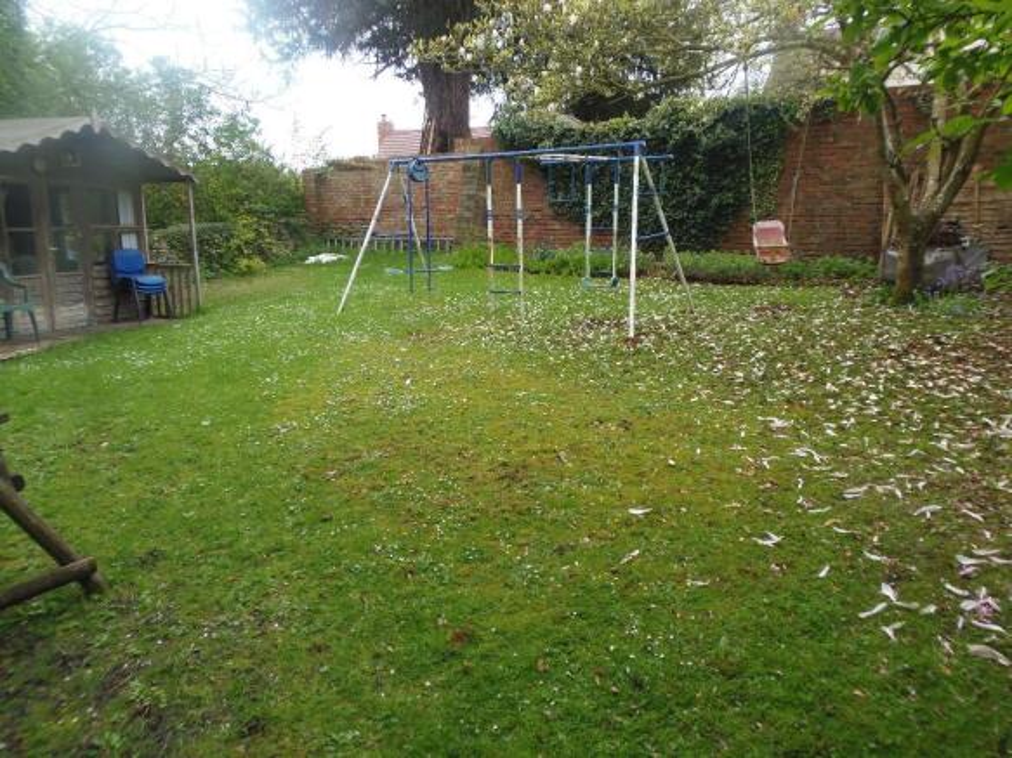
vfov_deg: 56.8
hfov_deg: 71.6
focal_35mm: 24
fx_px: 701
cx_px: 506
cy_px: 379
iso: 64
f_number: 2.9
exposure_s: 1/160
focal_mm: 4.3
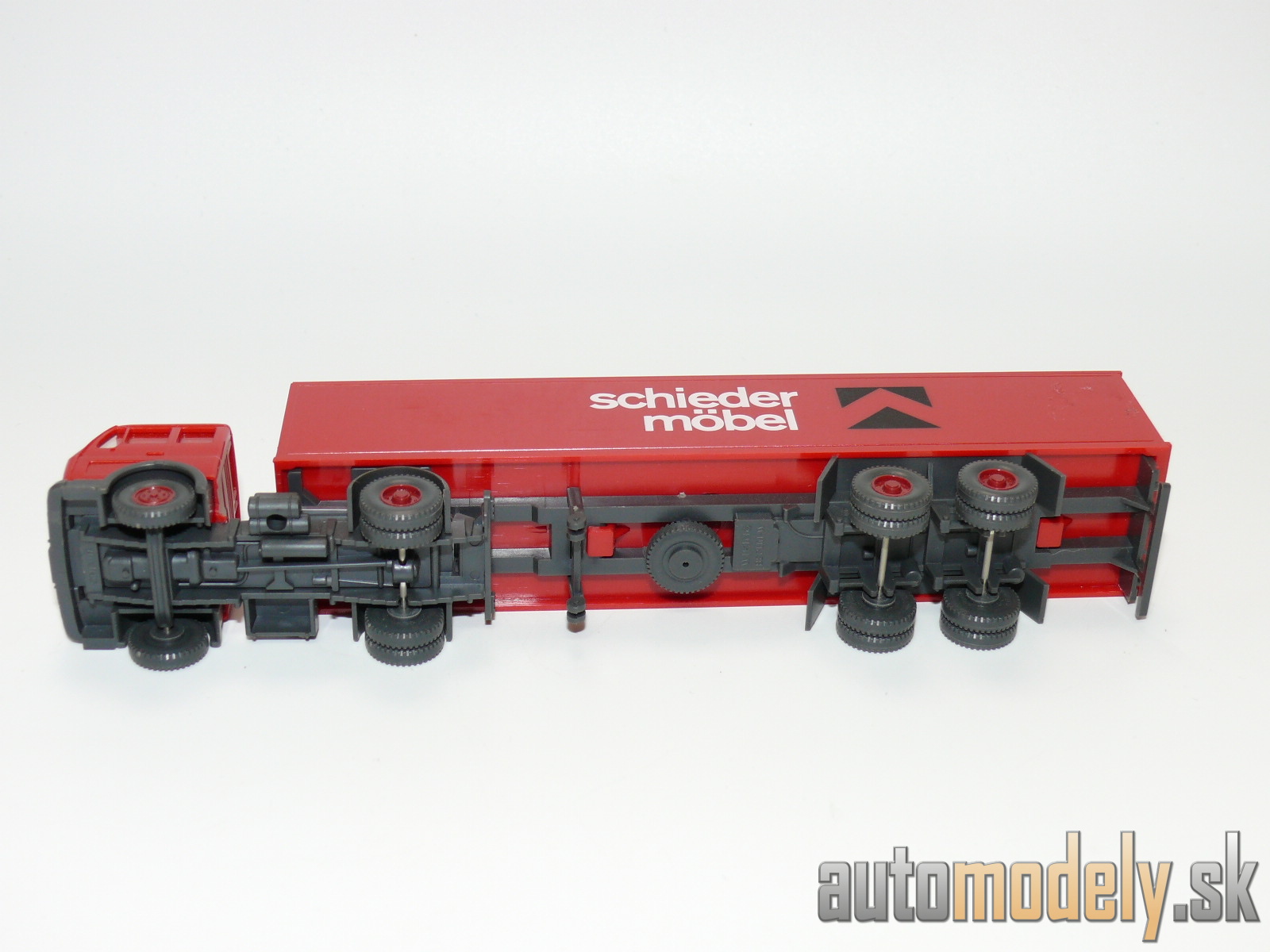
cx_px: 635
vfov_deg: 29.1
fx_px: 1834
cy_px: 476
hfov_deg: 38.2
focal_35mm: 50
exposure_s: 1/30
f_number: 4
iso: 100
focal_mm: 9.1
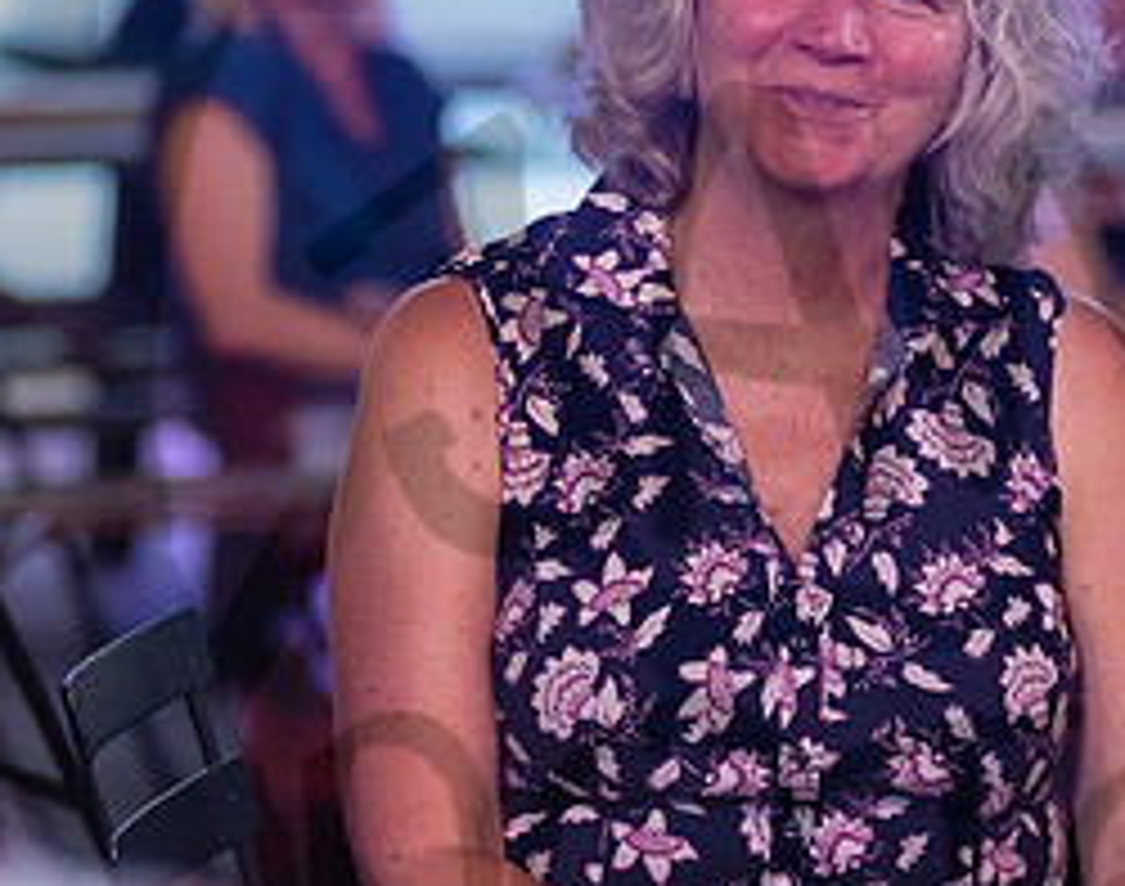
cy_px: 360
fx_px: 10692
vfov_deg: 4.7
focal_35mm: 323
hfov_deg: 6.0
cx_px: 729
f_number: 3.2
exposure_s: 1/125
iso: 3200
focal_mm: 120
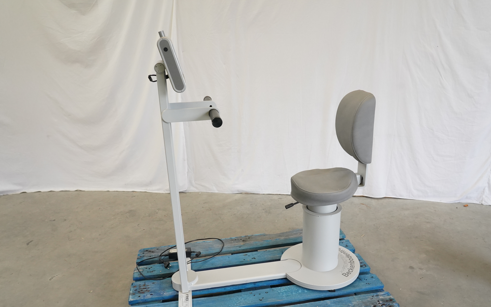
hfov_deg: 66.4
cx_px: 258
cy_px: 177
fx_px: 375
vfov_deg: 44.4
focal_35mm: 28
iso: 4000
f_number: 7.1
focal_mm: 24
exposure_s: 1/125
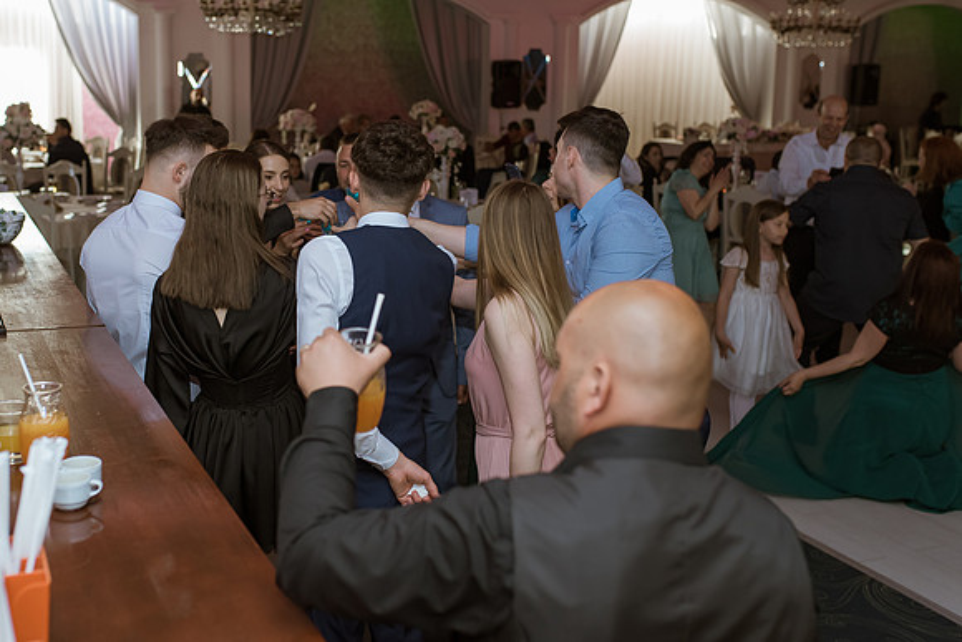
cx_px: 365
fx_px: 1183
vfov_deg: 30.3
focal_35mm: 44
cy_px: 263
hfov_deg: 43.9
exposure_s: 1/200
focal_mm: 35
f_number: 2.8
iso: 1000
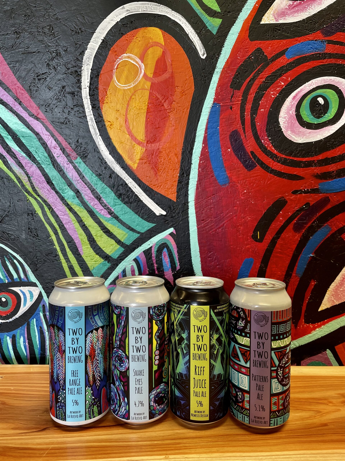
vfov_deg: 67.3
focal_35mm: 26
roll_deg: +0.3
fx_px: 346
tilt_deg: -3.9
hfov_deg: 53.1
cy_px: 230
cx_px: 172
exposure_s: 1/108
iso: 125
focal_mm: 4.2
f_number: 1.6
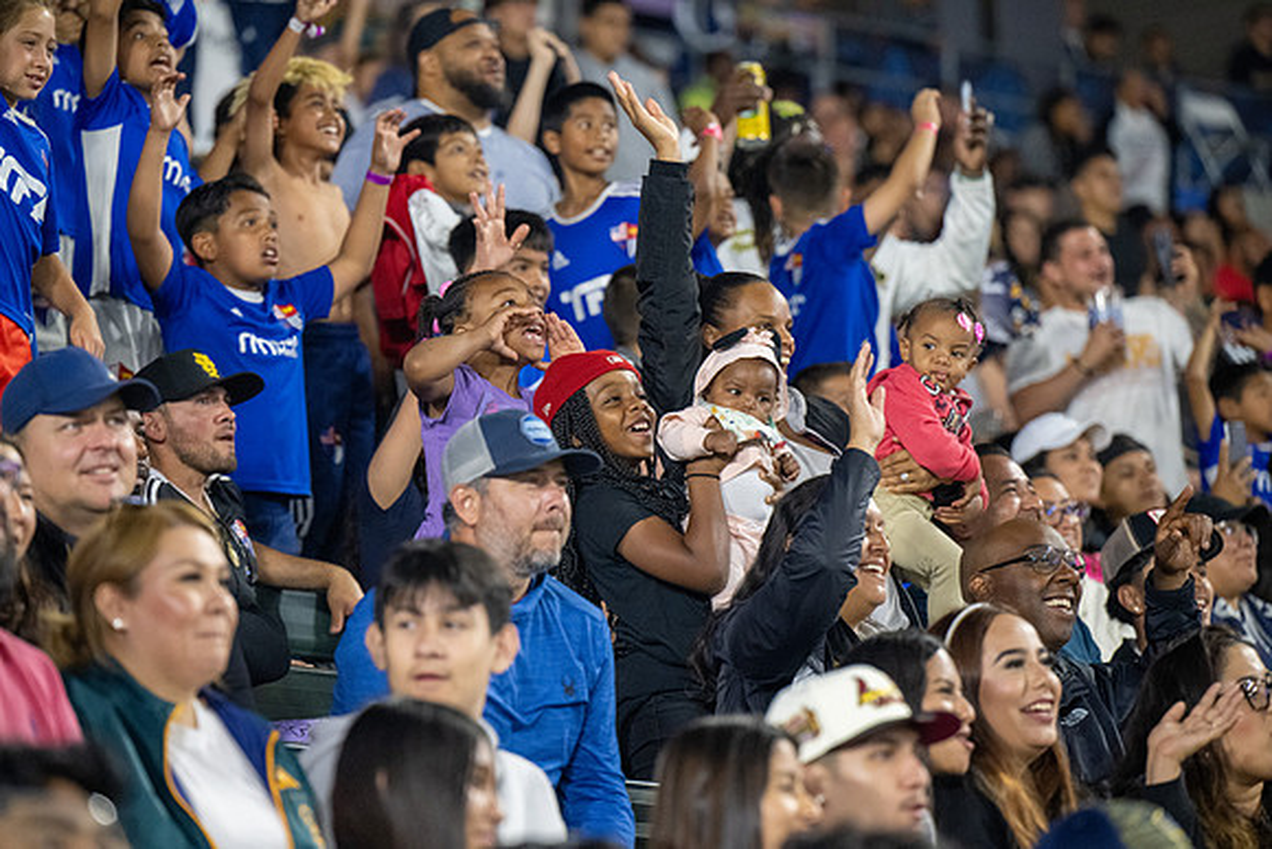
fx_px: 7068
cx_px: 636
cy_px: 424
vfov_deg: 6.9
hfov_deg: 10.3
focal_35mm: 200
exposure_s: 1/400
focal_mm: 200
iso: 6400
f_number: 4
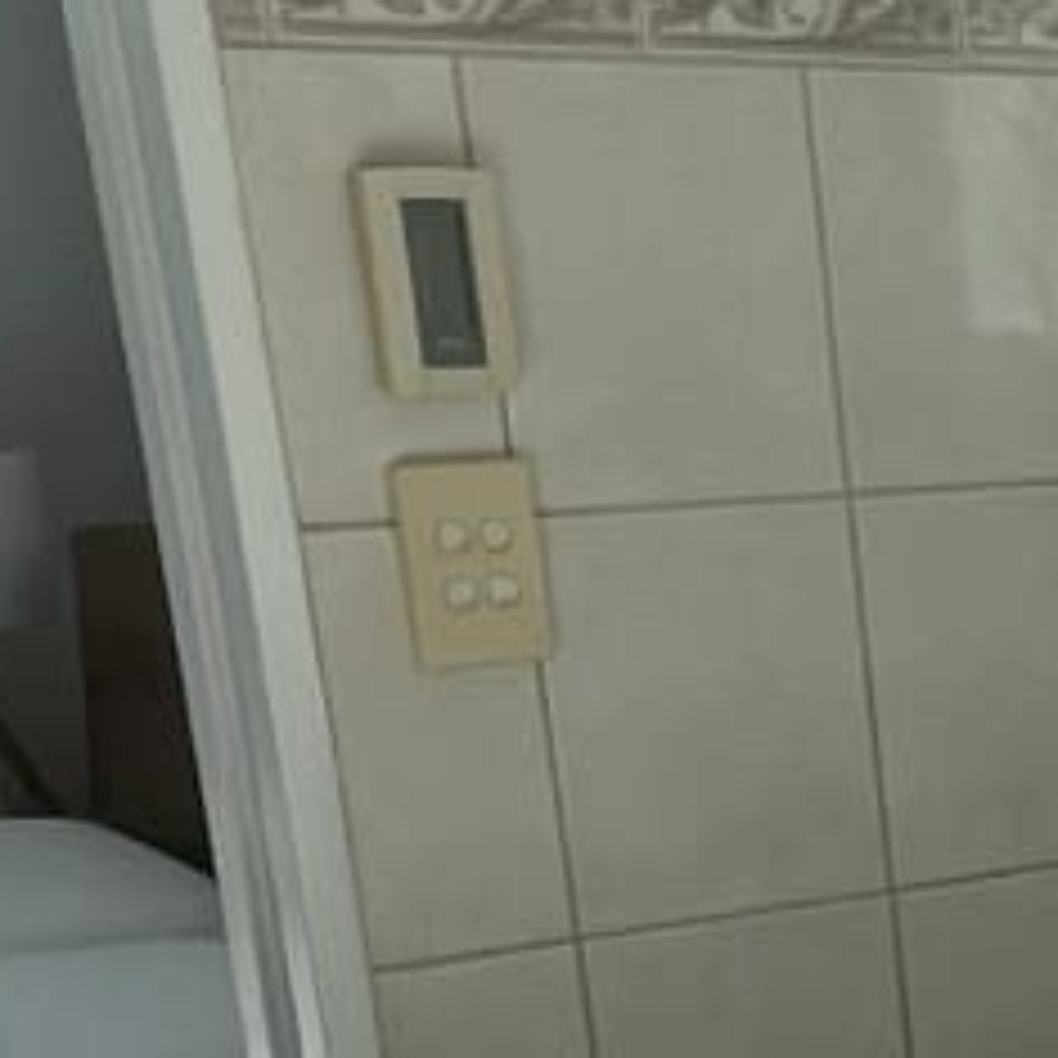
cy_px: 1292
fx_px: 3043
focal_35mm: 88
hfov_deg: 15.9
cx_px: 2044
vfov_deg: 18.6
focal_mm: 1.57
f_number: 1.8
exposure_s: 1/652
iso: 32
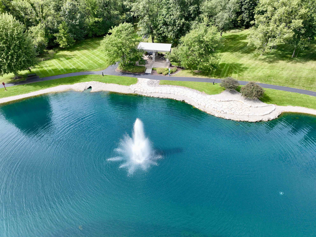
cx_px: 158
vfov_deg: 56.8
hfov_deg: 71.6
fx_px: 219
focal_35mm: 24
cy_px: 118
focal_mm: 12.29
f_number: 2.8
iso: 200
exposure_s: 1/1000
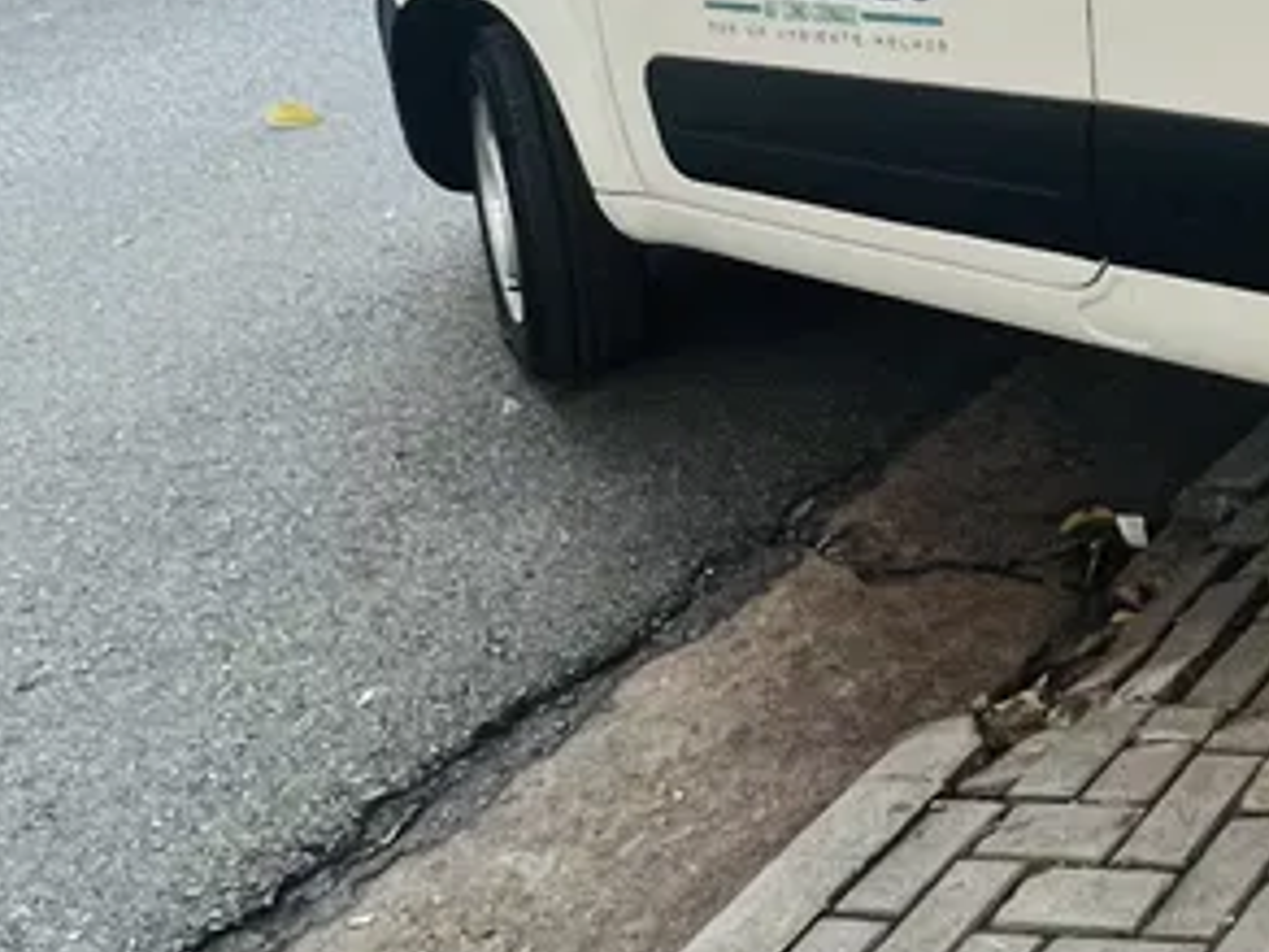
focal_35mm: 57
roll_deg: +1.1
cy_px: -374
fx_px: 2090
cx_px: 1704
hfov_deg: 27.4
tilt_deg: -2.2
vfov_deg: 22.2
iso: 160
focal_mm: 1.57
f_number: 1.8
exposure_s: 1/99
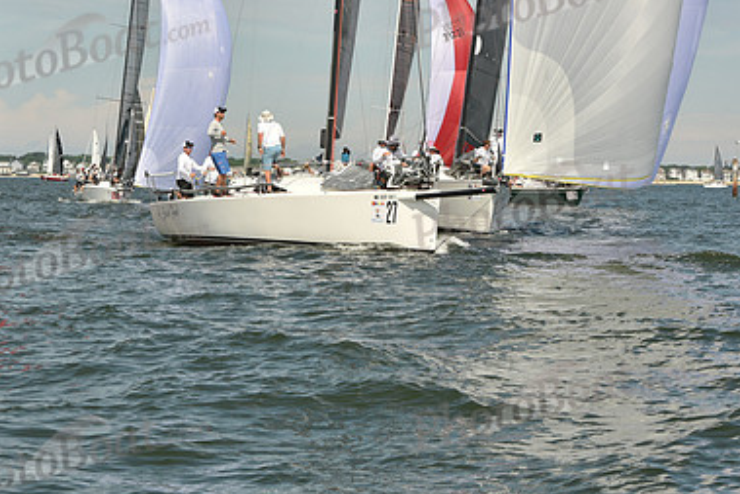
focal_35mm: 107
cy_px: 128
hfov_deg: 19.1
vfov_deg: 12.8
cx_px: 312
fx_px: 2200
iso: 320
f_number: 14
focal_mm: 70
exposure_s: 1/640
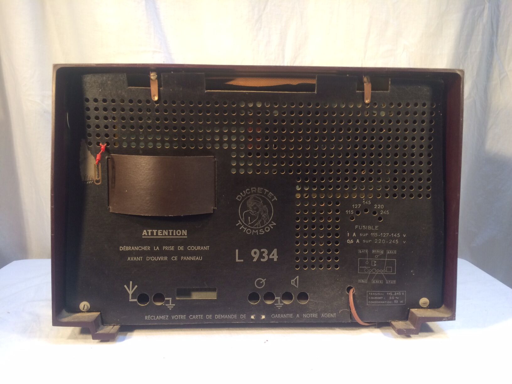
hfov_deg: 61.7
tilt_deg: -8.9
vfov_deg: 48.2
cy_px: 192
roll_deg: +0.4
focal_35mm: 29
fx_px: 429
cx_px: 256
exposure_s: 1/33
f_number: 2.2
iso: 100
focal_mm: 4.15
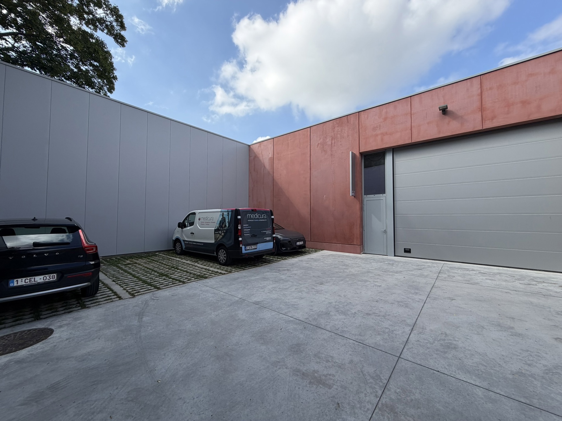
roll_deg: +0.5
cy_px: 210
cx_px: 281
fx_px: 227
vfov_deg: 85.7
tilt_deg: +2.6
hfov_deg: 102.1
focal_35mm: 14
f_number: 2.2
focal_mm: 2.22
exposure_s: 1/770
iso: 40
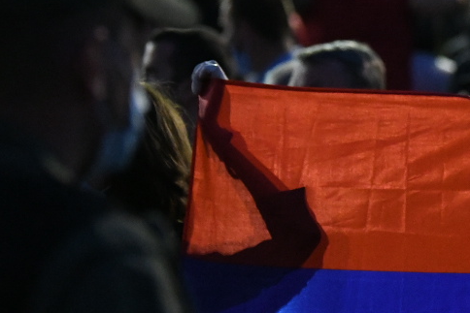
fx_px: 5328
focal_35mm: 408
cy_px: 185
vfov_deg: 3.4
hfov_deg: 5.0
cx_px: 629
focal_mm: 122
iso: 8000
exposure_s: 1/160
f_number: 3.5
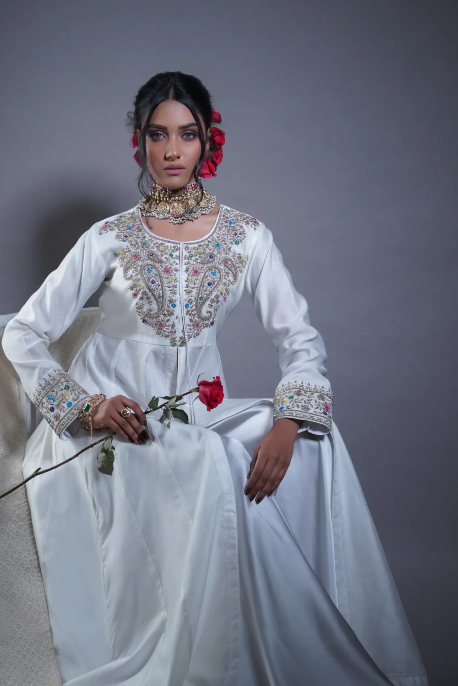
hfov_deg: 15.9
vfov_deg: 23.6
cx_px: 168
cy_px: 316
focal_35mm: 86
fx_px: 1641
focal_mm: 62
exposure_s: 1/160
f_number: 4.5
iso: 400
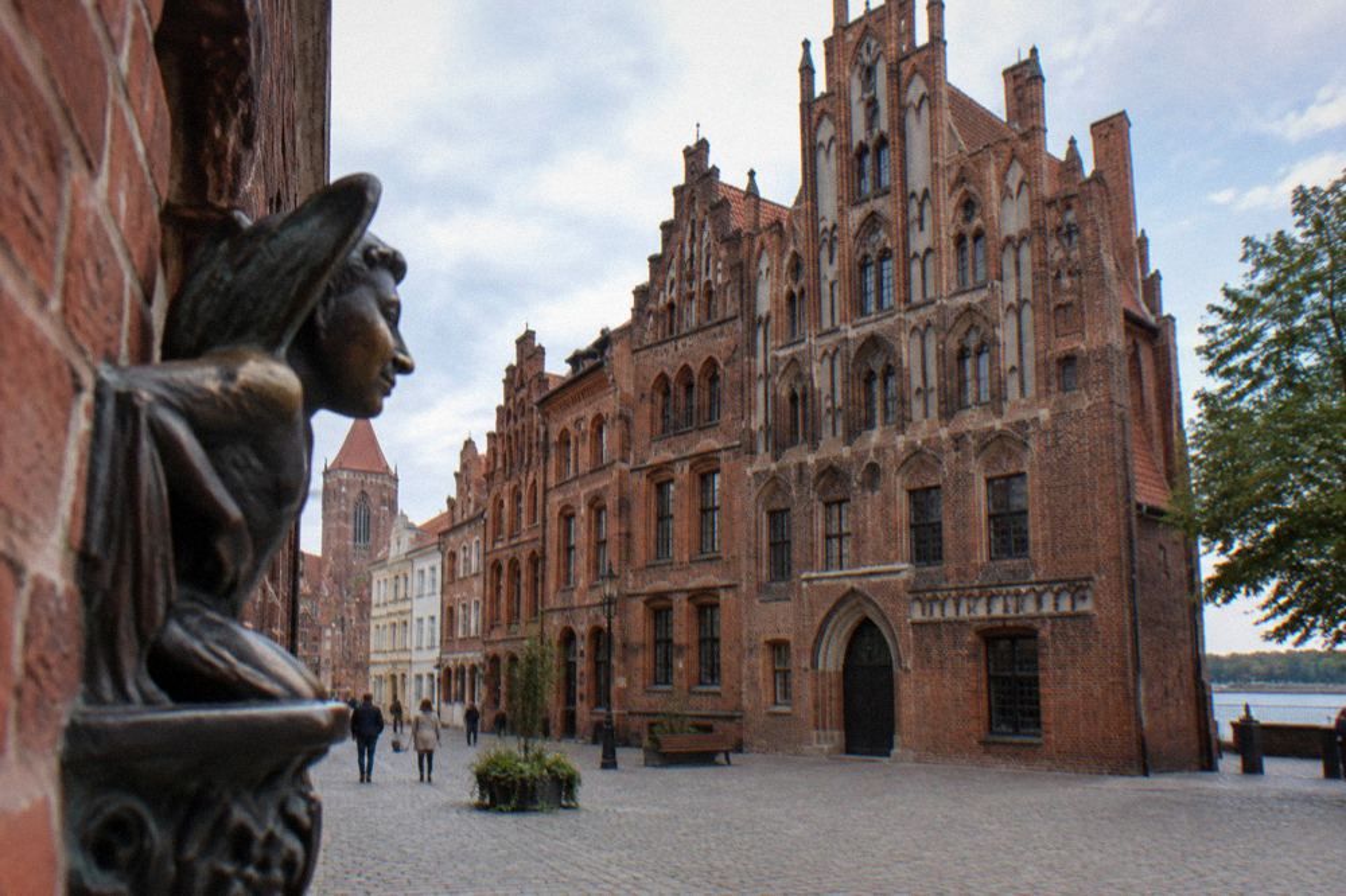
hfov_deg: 54.5
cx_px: 673
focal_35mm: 35
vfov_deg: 37.8
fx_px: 1308
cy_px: 448
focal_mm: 35
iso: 400
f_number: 8
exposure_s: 1/400
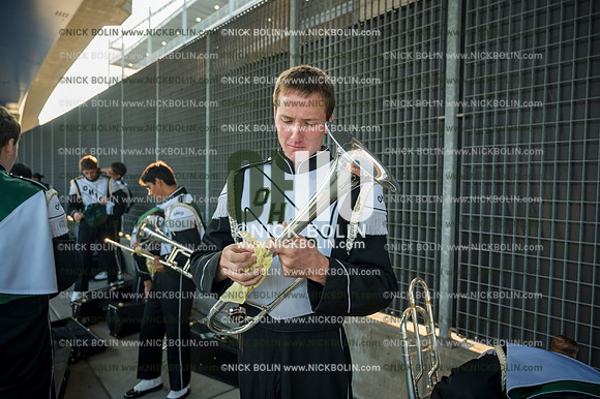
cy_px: 200
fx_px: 400
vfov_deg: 53.1
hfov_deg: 73.8
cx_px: 300
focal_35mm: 24
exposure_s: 1/200
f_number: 4
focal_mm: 24
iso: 200
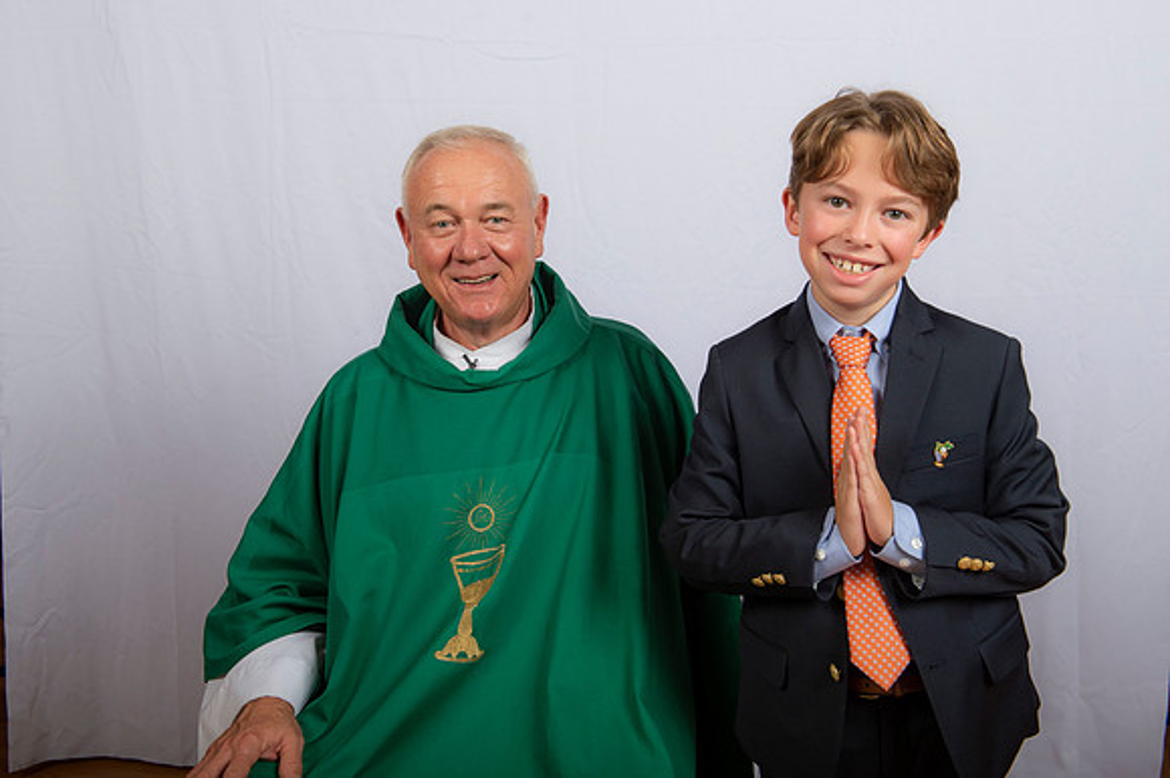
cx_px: 585
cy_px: 389
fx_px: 1462
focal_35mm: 45
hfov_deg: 43.6
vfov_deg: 29.8
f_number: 8
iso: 320
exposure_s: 1/200
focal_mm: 45
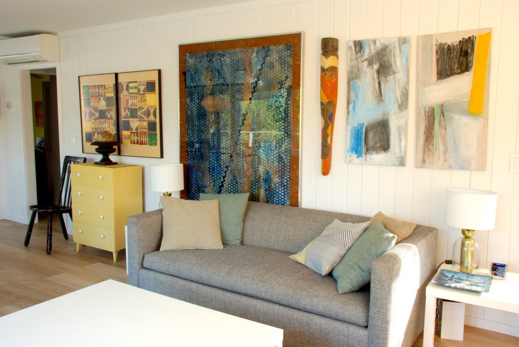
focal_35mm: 33
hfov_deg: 57.2
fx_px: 476
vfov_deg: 40.1
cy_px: 174
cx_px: 260
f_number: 18
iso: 125
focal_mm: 22
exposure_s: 1.3
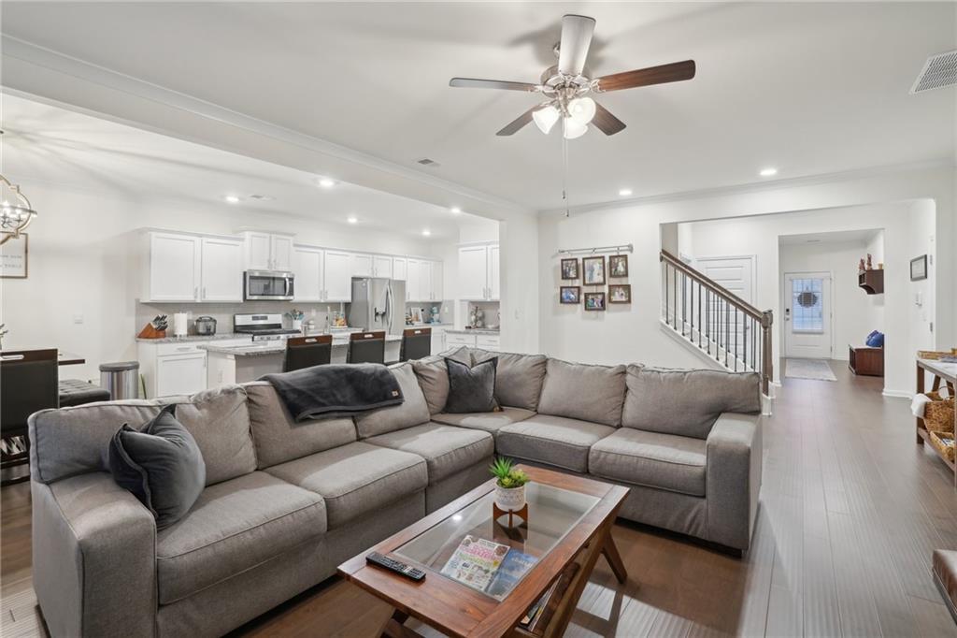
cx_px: 478
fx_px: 425
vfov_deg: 73.7
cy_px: 319
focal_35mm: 16
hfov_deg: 96.8
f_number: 8
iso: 400
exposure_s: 1/5
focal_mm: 16
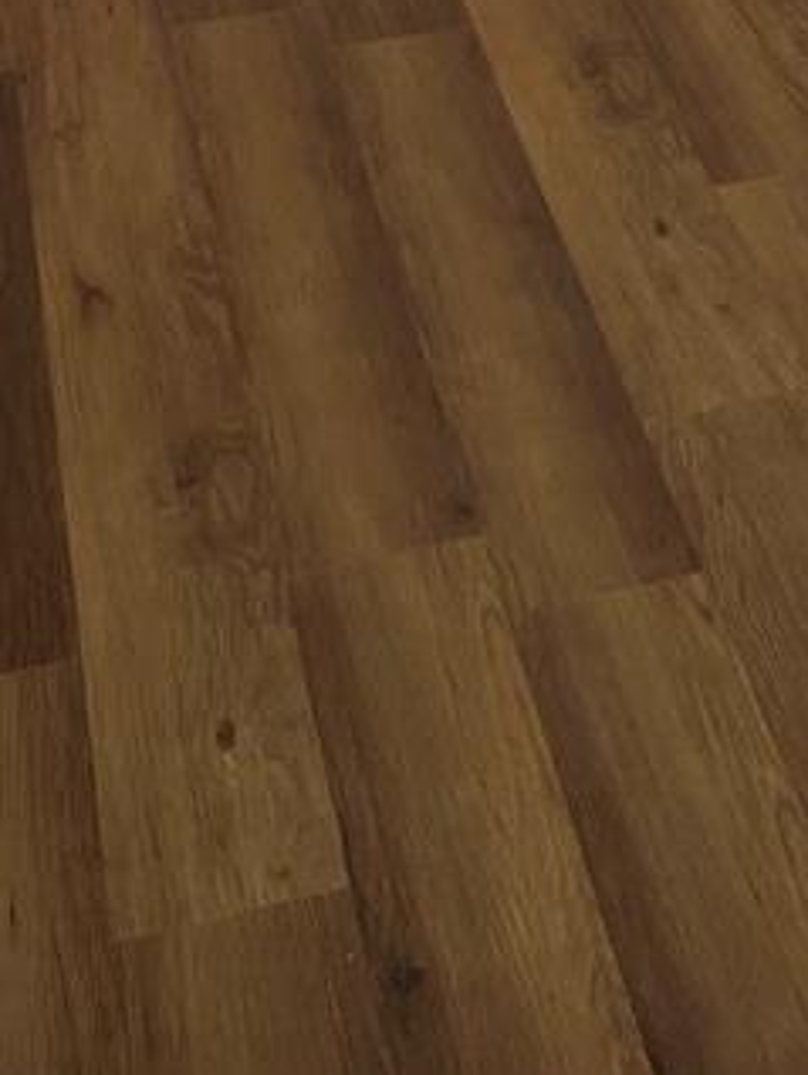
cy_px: -696
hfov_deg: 14.8
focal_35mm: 98
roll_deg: +0.1
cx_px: 872
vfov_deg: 17.3
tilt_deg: -14.2
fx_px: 3046
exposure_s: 1/120
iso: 80
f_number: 1.6
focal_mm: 5.1
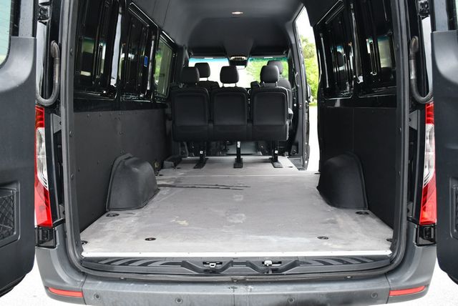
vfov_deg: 36.9
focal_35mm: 36
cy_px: 153
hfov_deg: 53.1
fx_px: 458
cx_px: 229
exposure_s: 1/250
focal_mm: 18
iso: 640
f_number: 3.5
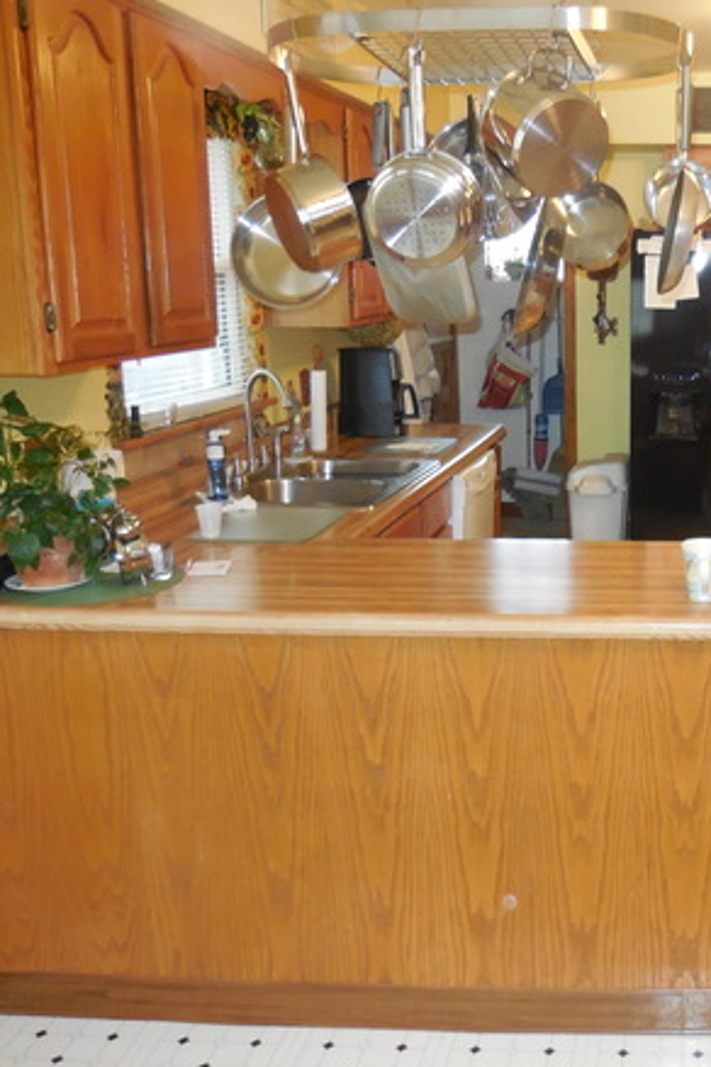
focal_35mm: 38
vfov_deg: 50.6
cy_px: 487
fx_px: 1126
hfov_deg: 32.6
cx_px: 687
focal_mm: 4.5
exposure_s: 1/25
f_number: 3.1
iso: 560
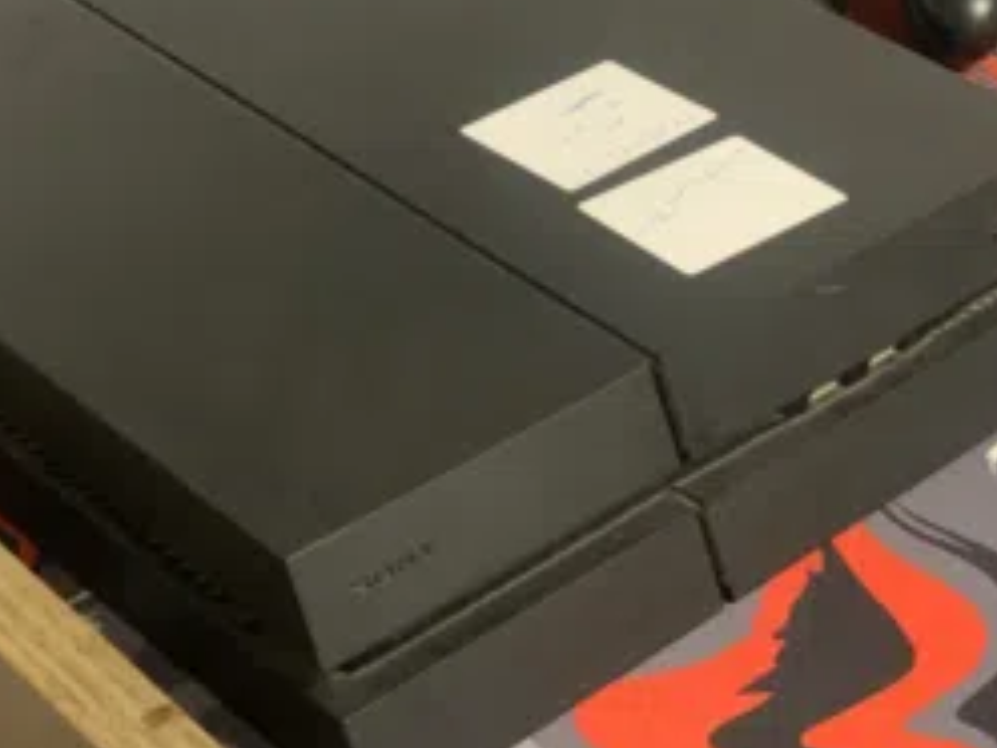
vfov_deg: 17.5
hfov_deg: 23.3
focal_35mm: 84
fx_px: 2419
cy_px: 249
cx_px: 551
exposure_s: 1/30
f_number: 2.4
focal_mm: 6
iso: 640
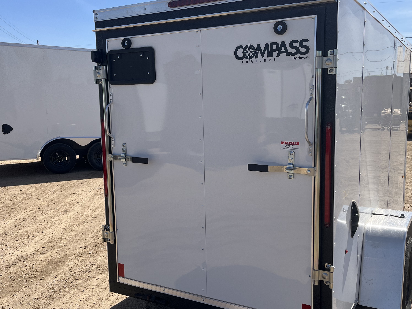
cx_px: 229
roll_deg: +1.3
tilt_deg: -8.1
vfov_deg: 40.7
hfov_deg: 52.5
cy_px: 157
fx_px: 417
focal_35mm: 35
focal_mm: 5.1
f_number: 1.6
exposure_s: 1/4149
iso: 50
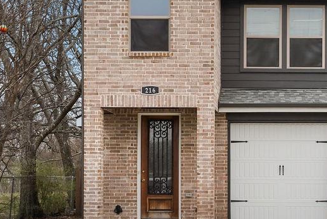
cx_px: 265
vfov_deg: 15.9
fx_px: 783
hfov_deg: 23.2
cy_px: 92
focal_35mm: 86
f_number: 7.1
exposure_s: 1/250
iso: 640
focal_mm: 43.6
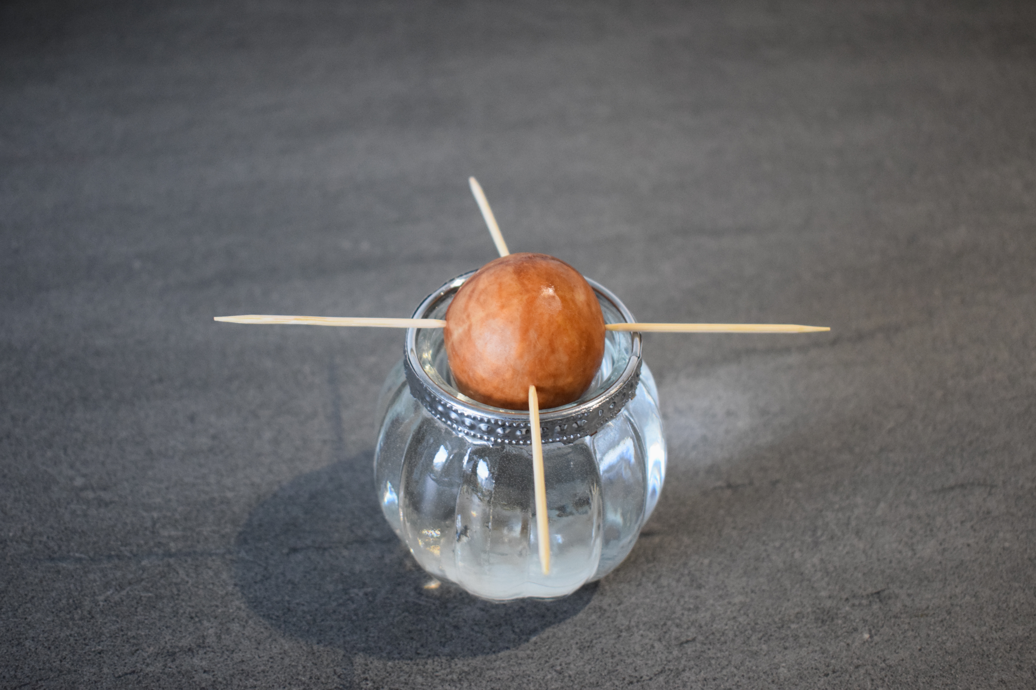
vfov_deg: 28.9
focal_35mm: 46
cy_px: 345
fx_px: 1338
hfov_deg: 42.3
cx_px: 518
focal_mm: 31
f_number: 4.2
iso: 2200
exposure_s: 1/60
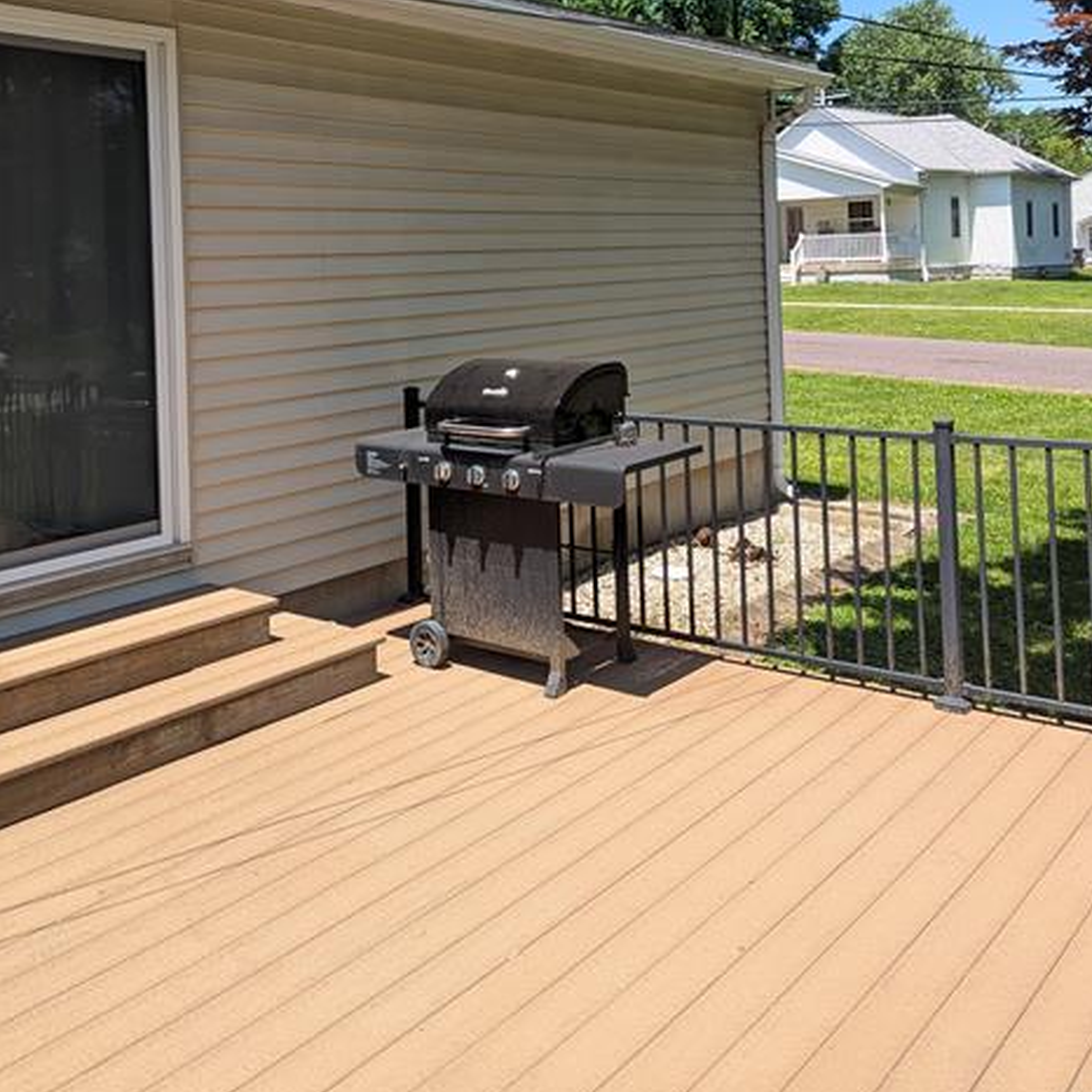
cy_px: 244
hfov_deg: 47.2
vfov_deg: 45.2
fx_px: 1249
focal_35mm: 35
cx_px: 523
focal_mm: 6.81
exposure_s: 1/891
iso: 38
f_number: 1.85
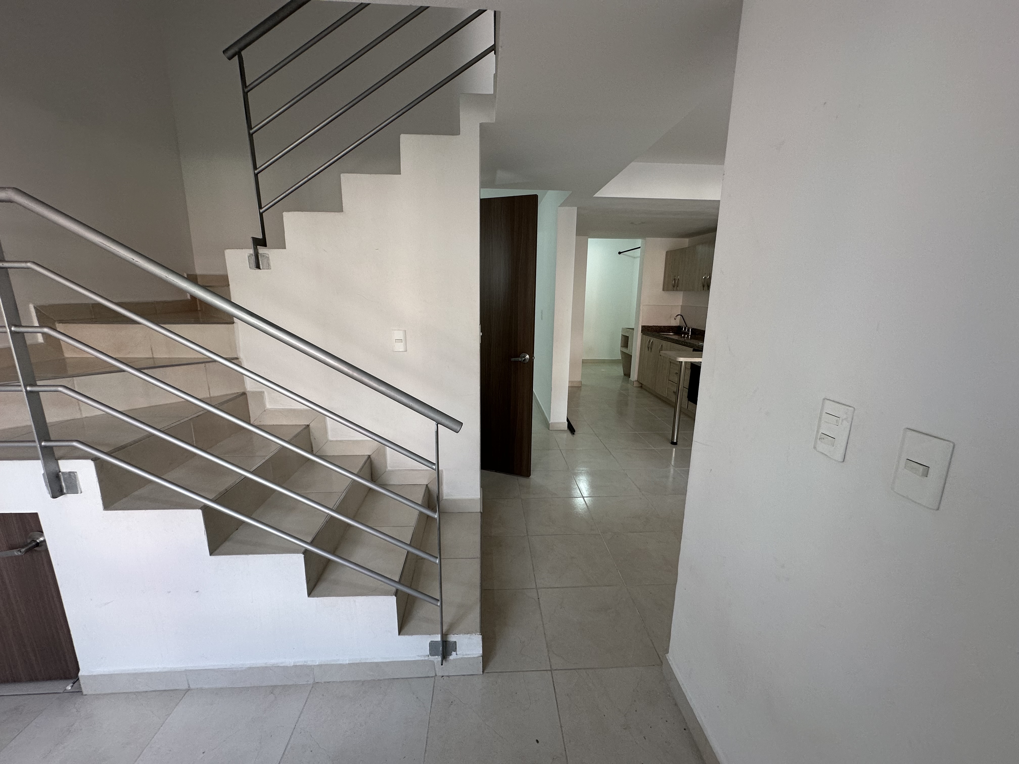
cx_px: 510
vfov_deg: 85.7
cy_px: 382
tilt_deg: -12.5
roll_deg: -1.6
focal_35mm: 14
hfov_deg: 102.1
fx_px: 412
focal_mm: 2.22
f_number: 2.2
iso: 125
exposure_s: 1/120
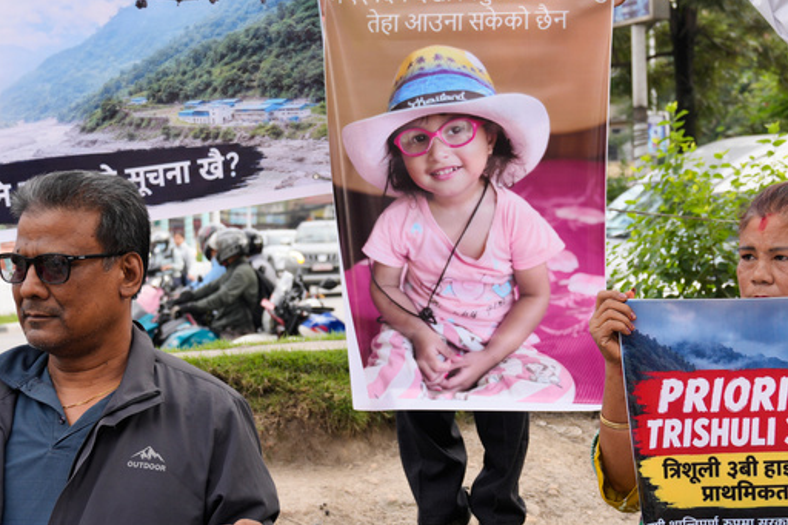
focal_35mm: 68
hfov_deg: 29.6
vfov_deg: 20.0
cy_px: 288
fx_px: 1488
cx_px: 428
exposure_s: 1/400
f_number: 4.5
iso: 200
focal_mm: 34
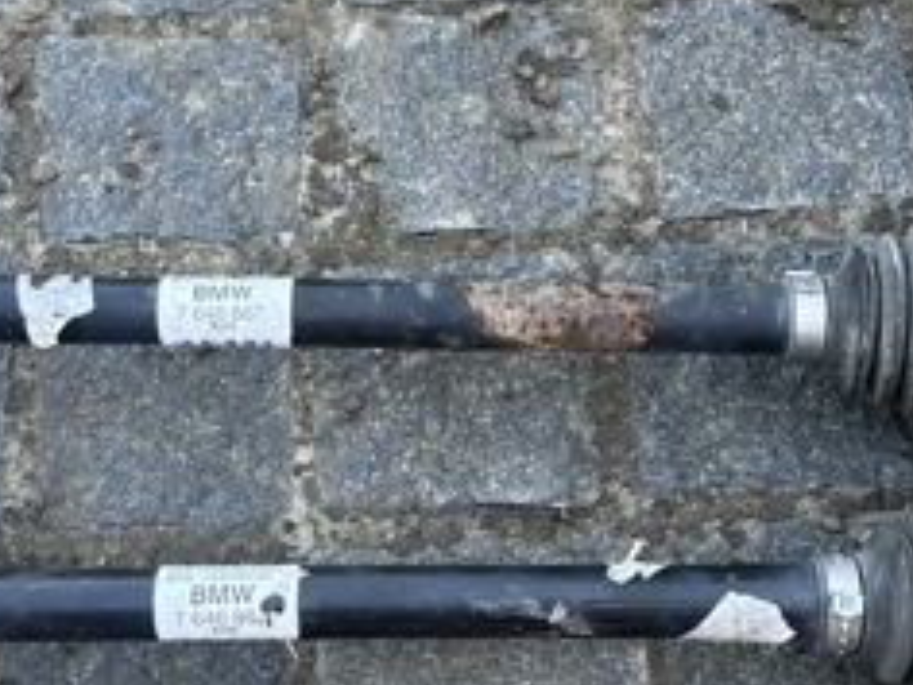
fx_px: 1714
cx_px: 437
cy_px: 346
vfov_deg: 22.6
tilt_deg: -70.5
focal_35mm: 65
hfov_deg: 29.8
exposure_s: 1/121
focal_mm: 6.86
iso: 64
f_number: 1.78
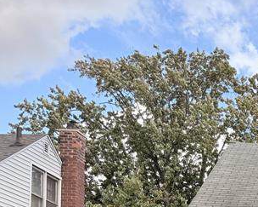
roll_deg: -0.5
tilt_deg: +2.7
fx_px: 603
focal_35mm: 79
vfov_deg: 17.3
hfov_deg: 20.5
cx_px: 393
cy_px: 317
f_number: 1.78
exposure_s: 1/1770
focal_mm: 6.76
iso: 100
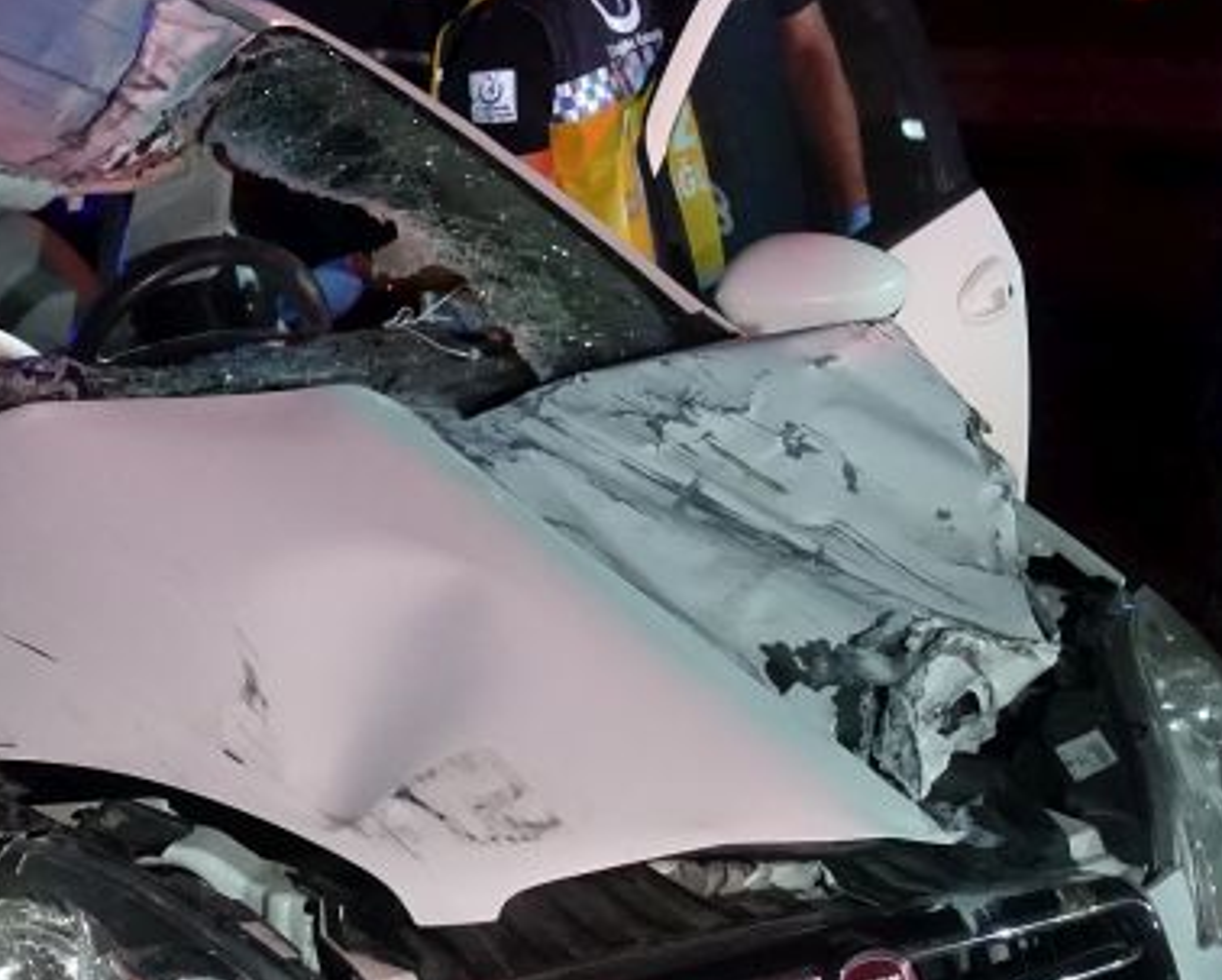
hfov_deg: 19.9
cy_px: 516
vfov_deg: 16.4
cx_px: 78
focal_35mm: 94
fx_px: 3402
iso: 4000
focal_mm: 13.53
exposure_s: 1/125
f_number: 2.8
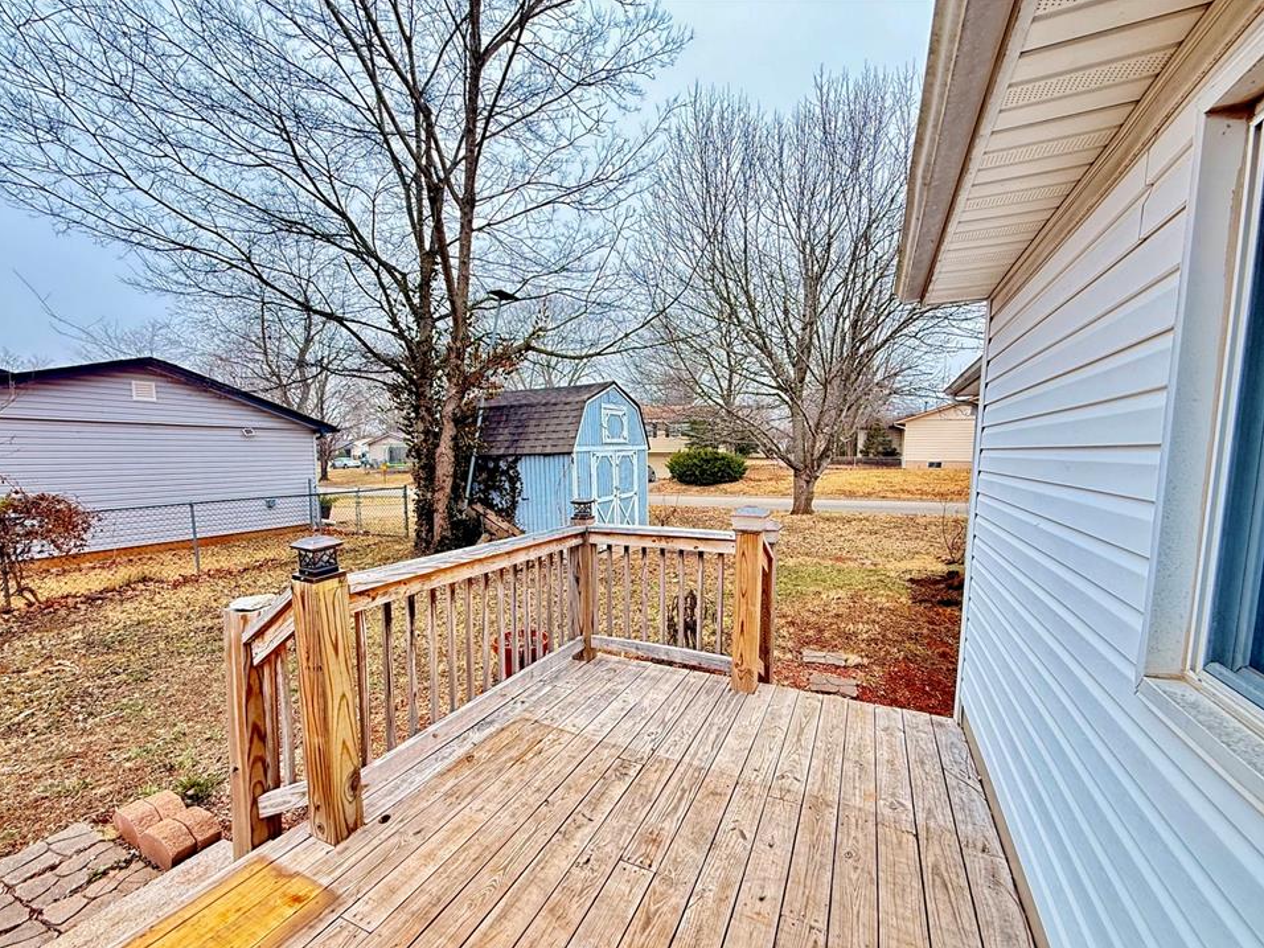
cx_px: 610
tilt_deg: -3.4
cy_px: 505
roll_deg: +0.4
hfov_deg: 98.1
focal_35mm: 15
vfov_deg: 81.6
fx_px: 548
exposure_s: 1/99
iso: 125
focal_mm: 2.22
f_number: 2.2
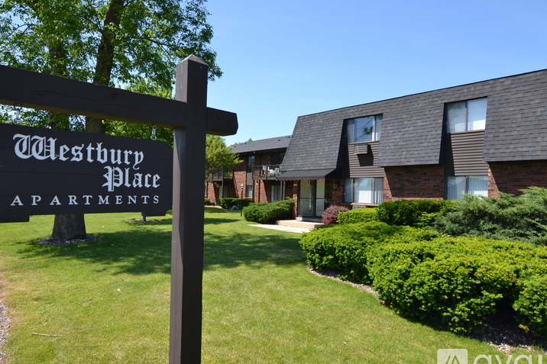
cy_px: 188
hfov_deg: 78.6
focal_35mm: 22
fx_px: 334
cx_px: 274
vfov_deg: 57.2
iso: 100
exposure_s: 1/160
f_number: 6.3
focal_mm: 14
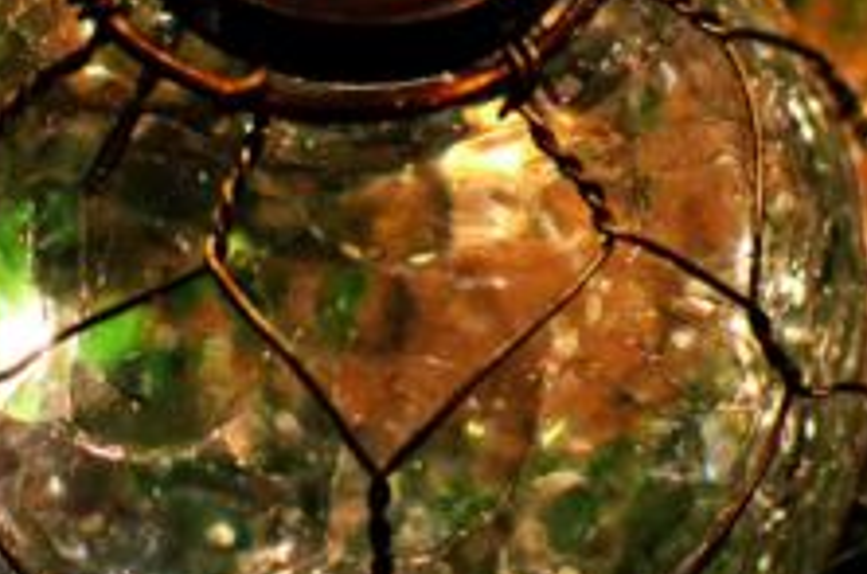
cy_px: 21
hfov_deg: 13.5
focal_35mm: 151
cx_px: 203
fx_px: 3639
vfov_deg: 9.0
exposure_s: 1/60
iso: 1600
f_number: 4
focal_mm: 35
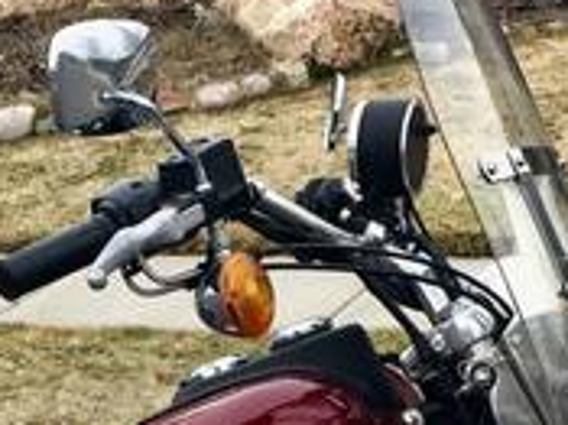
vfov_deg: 13.4
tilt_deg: -18.3
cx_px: 243
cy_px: 574
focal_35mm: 106
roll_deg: +2.4
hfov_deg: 18.6
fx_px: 1738
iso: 32
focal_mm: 4.15
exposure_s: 1/40
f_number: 2.2
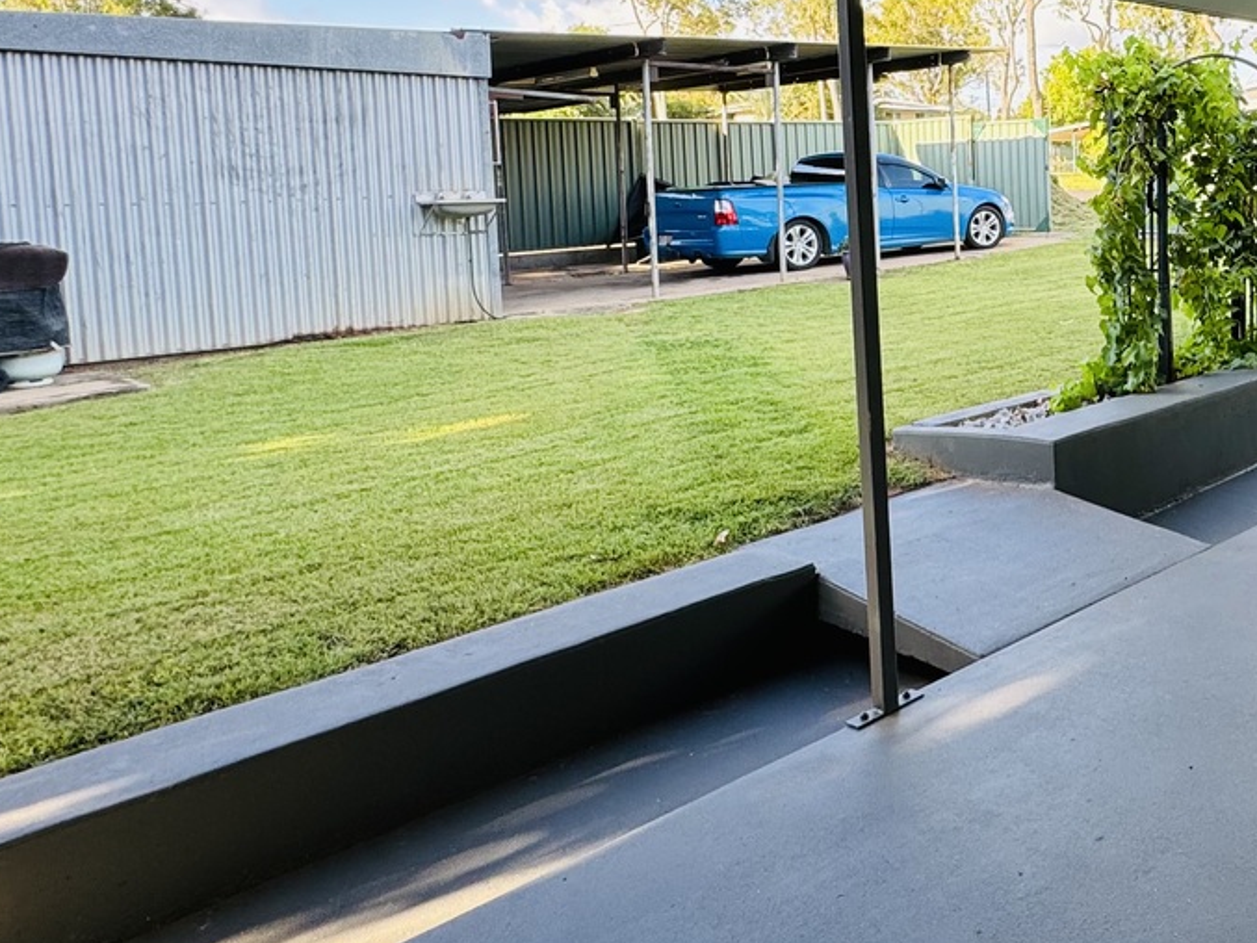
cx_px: 1157
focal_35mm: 31
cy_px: 259
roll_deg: +2.1
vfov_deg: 44.2
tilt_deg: -3.9
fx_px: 1126
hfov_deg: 50.9
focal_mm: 2.22
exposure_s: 1/153
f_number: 2.2
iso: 40
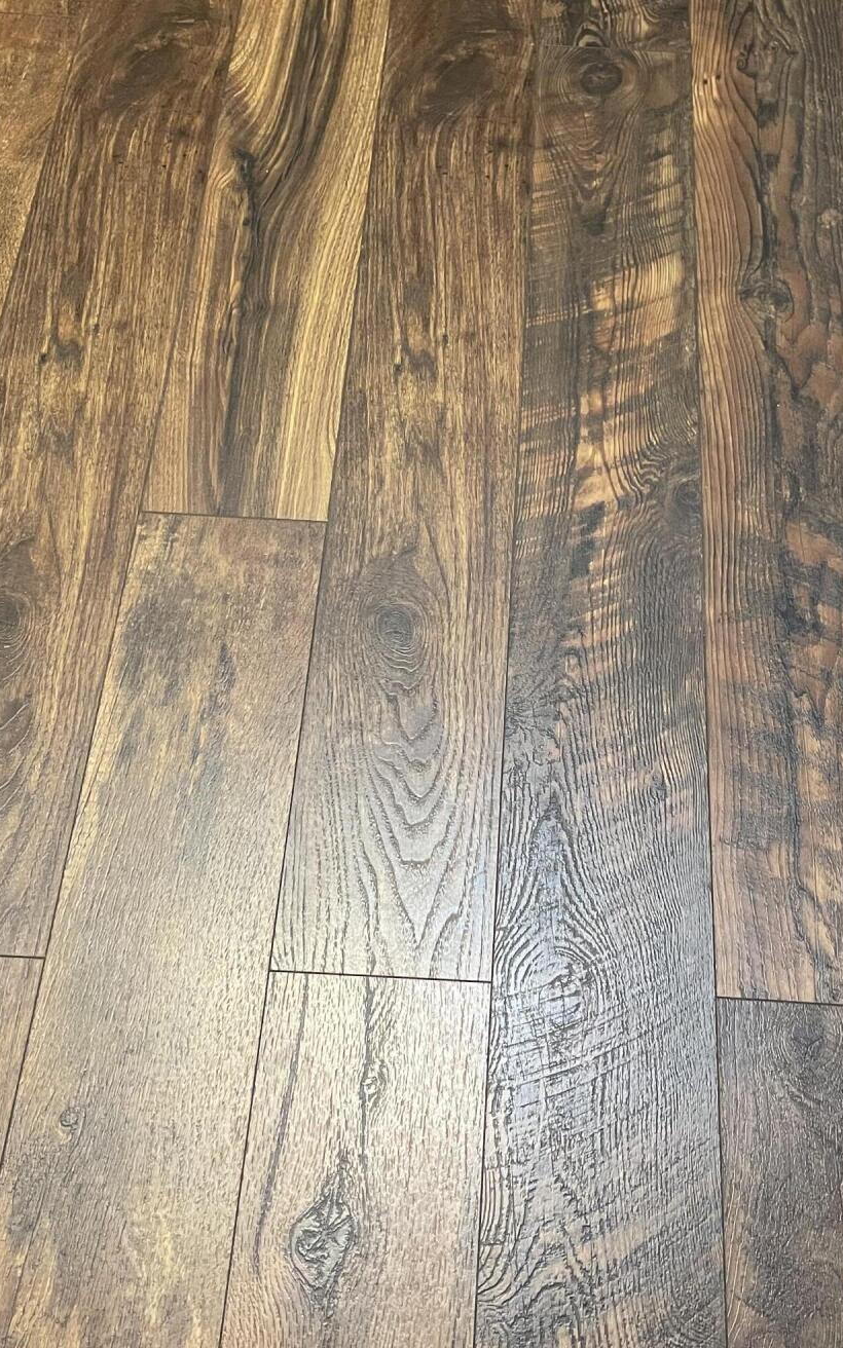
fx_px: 1544
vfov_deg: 46.9
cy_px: 534
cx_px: 471
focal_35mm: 42
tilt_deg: -57.8
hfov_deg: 30.5
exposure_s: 1/60
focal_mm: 4.2
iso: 400
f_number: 1.6
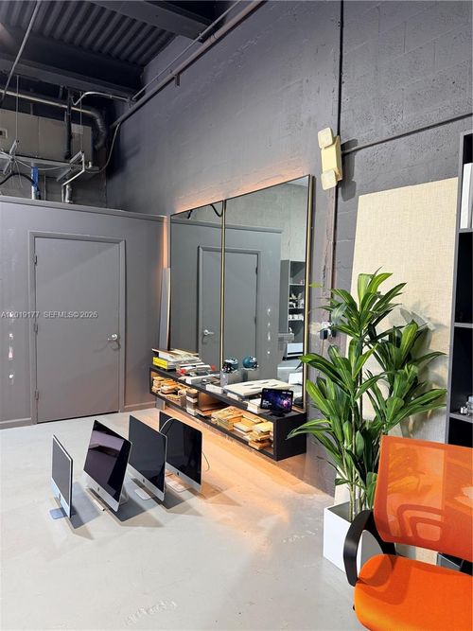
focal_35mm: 24
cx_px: 236
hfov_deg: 56.8
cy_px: 316
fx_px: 437
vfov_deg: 71.6
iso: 200
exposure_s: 1/120
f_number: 1.78
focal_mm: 6.76
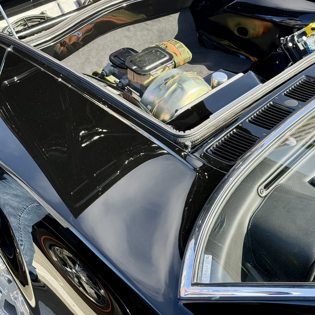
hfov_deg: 30.0
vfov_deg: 30.0
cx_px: 158
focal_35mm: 57
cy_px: 136
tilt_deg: -40.6
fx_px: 587
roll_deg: -4.3
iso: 80
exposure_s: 1/1013
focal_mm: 6.76
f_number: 1.78
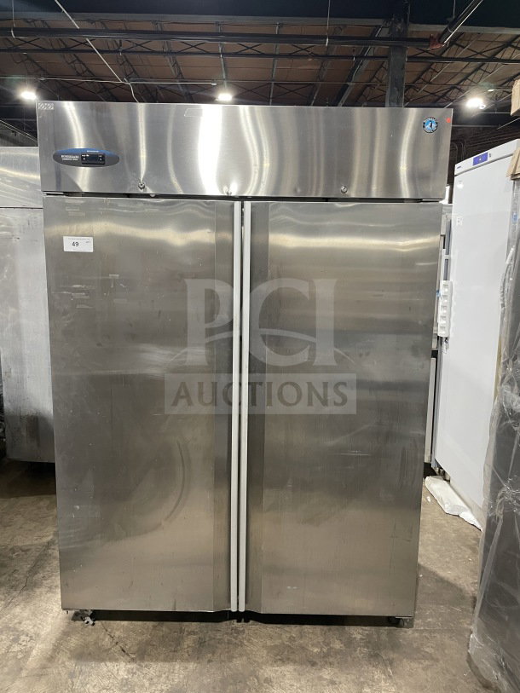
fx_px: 521
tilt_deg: -9.5
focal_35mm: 26
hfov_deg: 53.1
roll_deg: -0.5
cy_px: 346
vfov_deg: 67.3
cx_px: 260
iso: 250
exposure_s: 1/60
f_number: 1.6
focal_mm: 4.2
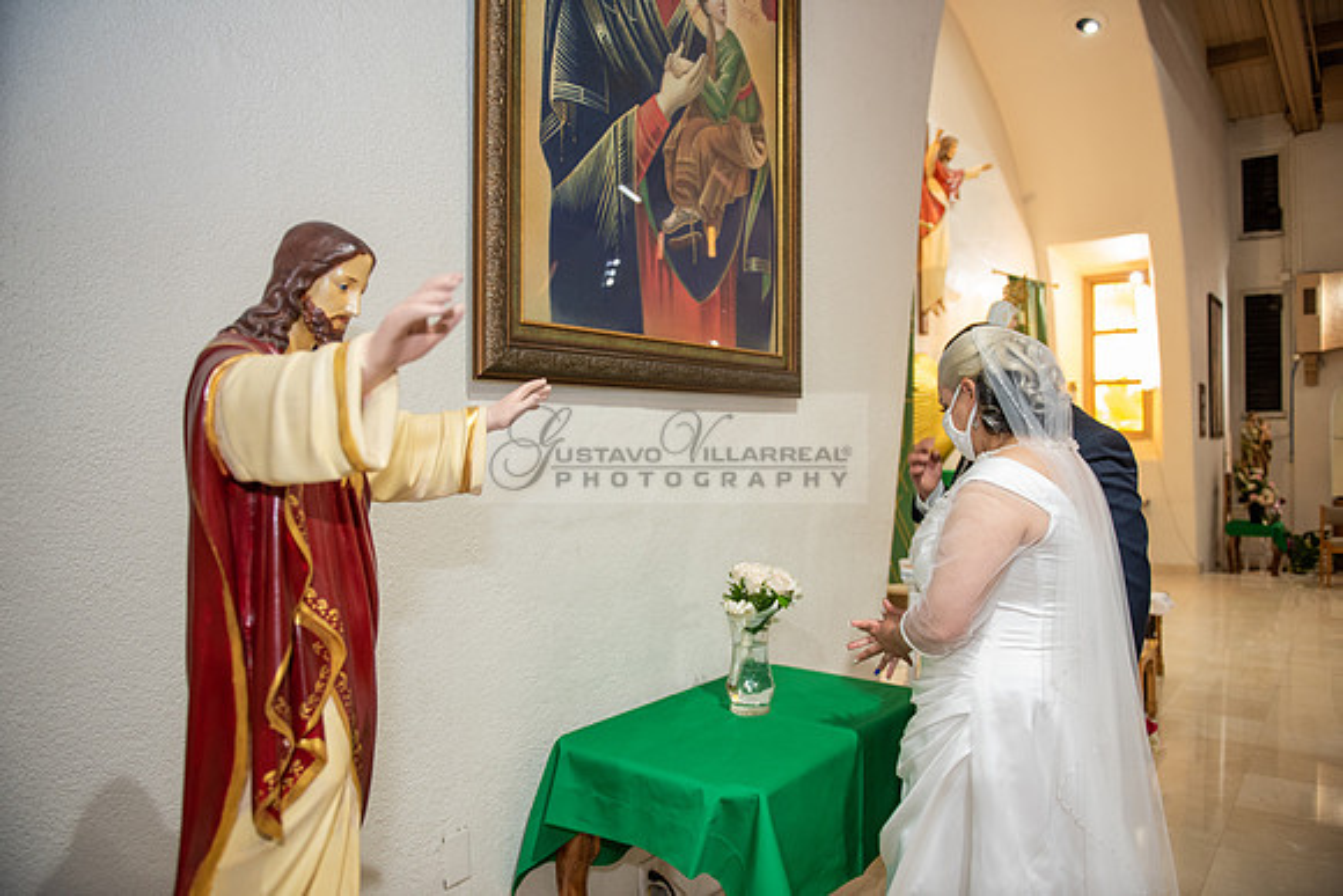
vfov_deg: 53.2
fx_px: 896
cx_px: 672
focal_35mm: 24
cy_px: 448
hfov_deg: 73.7
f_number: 2.8
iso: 1000
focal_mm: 24
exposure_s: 1/160
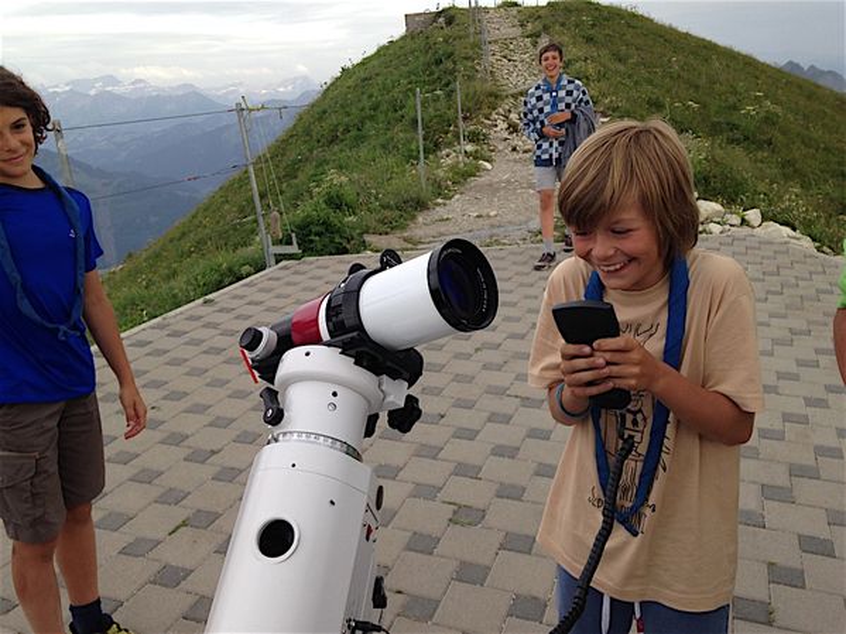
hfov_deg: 55.4
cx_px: 423
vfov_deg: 42.9
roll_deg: +4.8
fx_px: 806
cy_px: 317
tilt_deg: -16.6
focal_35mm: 33
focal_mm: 4.12
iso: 50
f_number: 2.4
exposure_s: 1/249
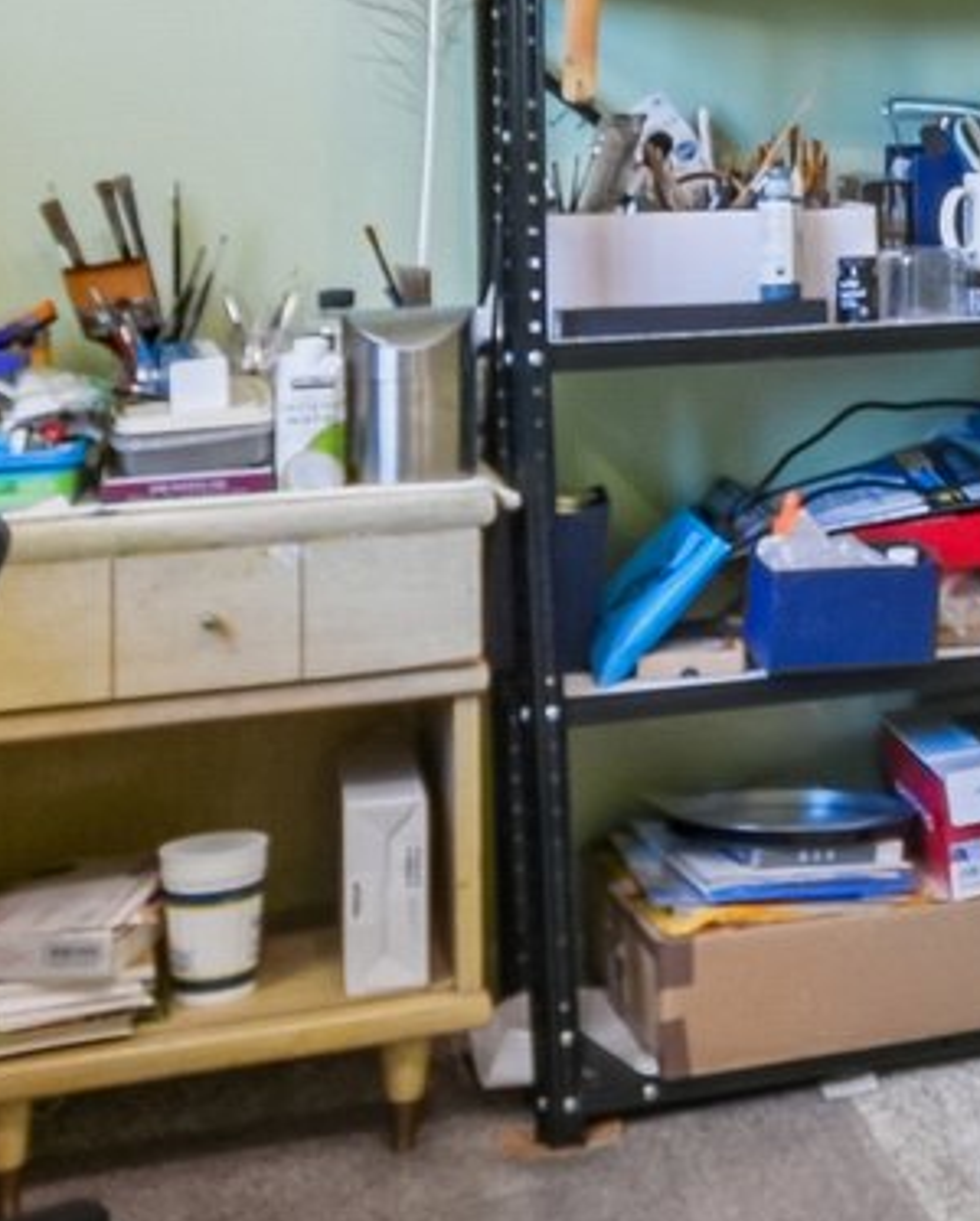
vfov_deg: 23.0
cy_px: -191
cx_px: 1601
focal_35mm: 77
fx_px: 2787
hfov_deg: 17.3
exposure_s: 1/10
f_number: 8
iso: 400
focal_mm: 10
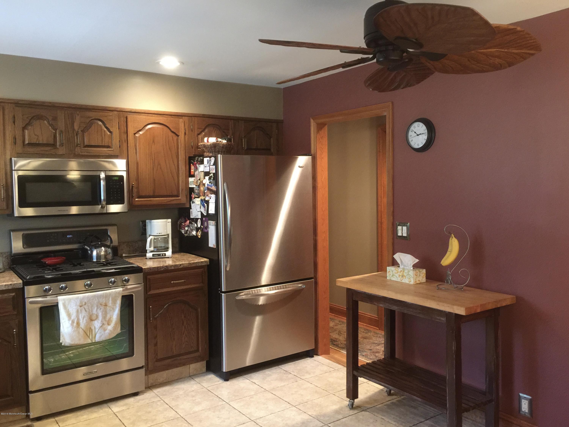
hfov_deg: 61.7
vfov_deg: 48.2
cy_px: 214
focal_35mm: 29
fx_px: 477
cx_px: 284
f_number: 2.2
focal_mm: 4.15
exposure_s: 1/10
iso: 100
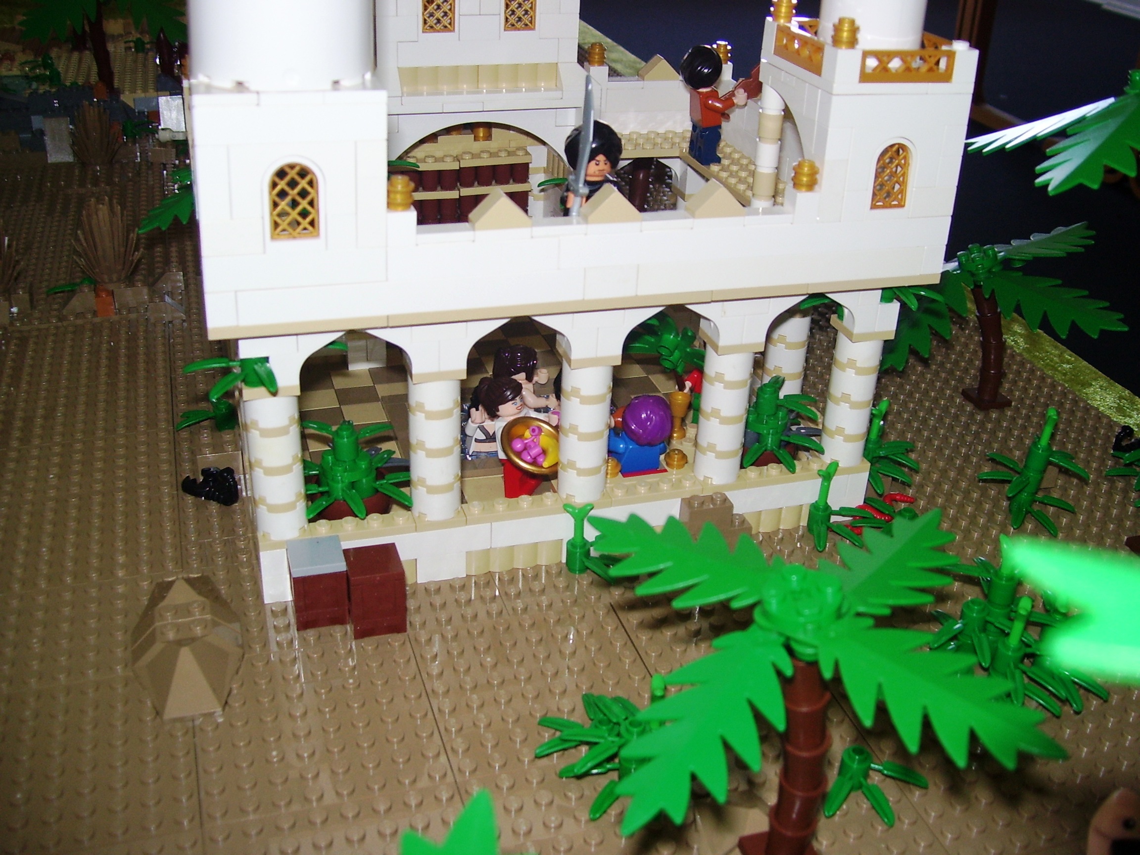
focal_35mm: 36
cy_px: 428
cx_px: 570
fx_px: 1186
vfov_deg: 39.7
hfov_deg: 51.4
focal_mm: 6
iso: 80
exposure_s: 1/60
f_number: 2.7
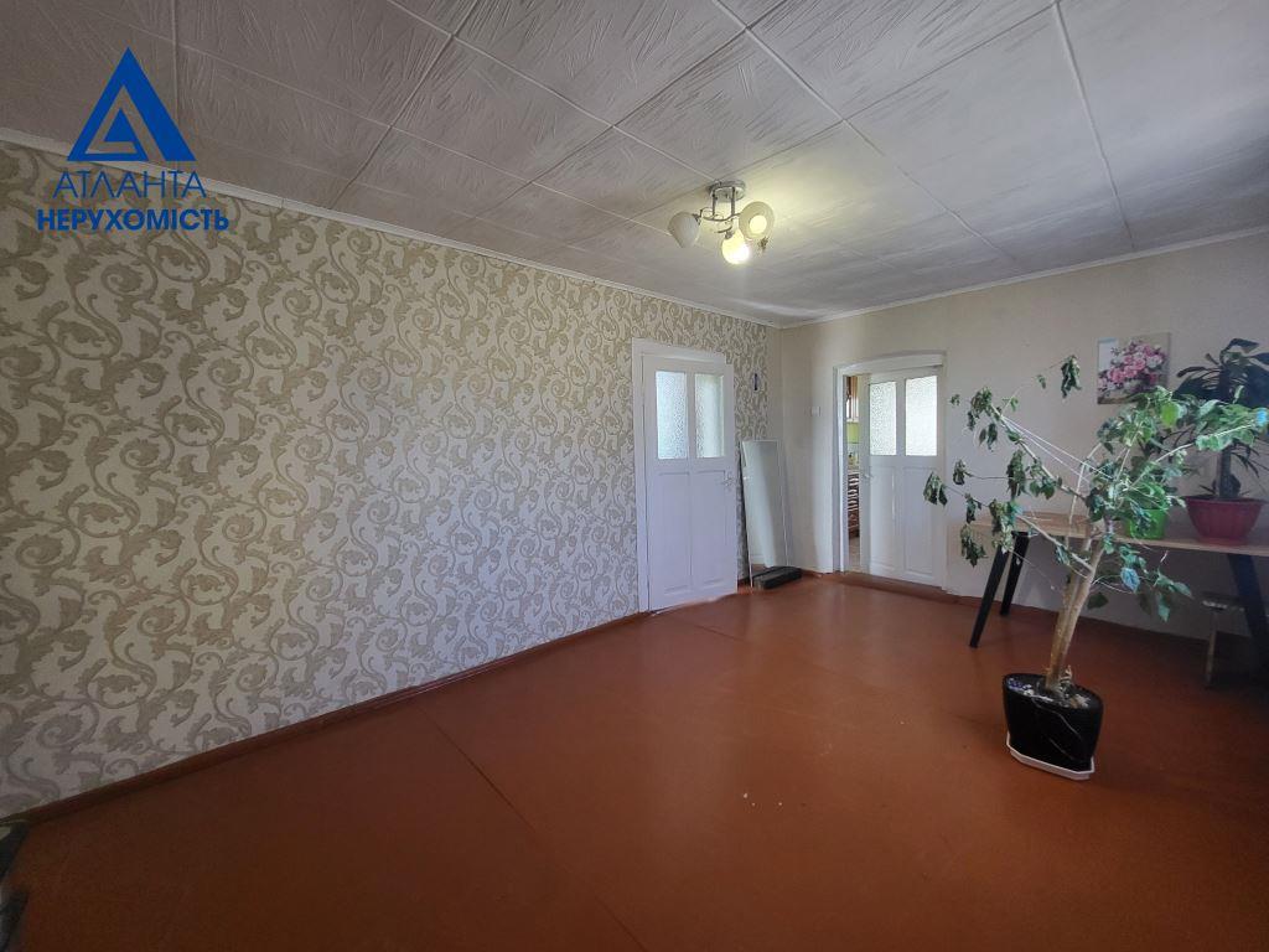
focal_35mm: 13
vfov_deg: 89.9
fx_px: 477
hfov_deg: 106.2
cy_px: 476
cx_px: 634
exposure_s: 1/50
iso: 250
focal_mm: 1.74
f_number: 2.2
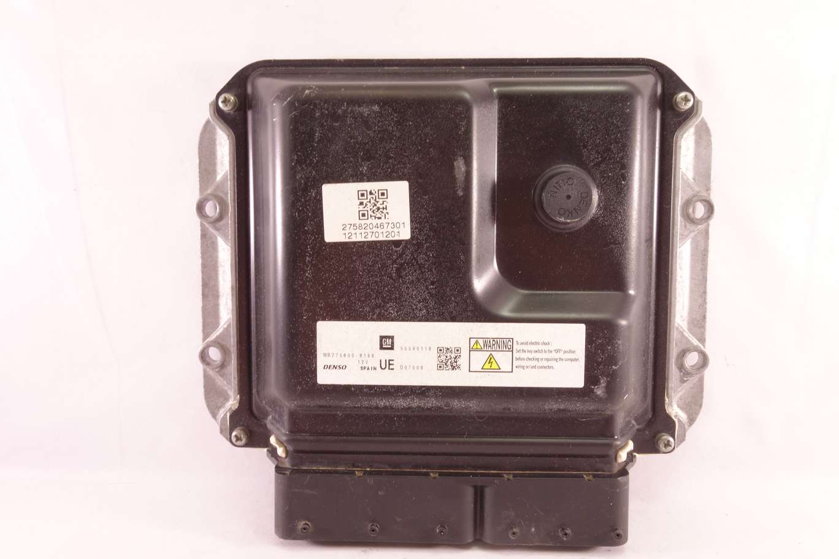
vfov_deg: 46.4
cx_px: 420
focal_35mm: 28
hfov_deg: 65.5
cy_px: 280
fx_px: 653
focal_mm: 10.4
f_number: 11
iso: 200
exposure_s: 1/2
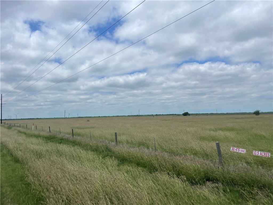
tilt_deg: +5.0
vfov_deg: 53.1
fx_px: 205
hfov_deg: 67.3
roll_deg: +1.8
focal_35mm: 26
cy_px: 102
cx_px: 136
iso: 32
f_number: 1.6
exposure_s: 1/9091
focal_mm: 4.2
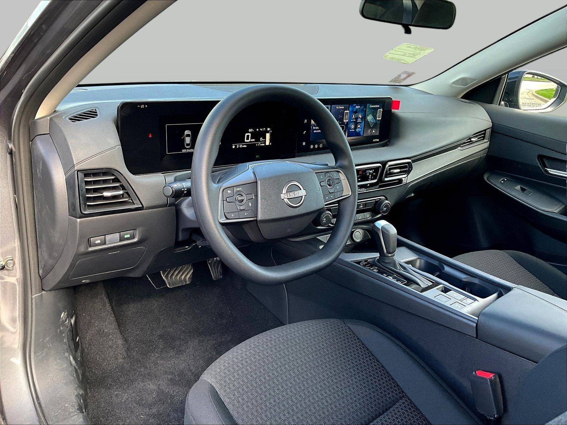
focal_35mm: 29
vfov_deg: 48.2
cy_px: 212
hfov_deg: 61.7
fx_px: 475
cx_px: 284
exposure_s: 1/122
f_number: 1.8
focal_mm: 3
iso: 50
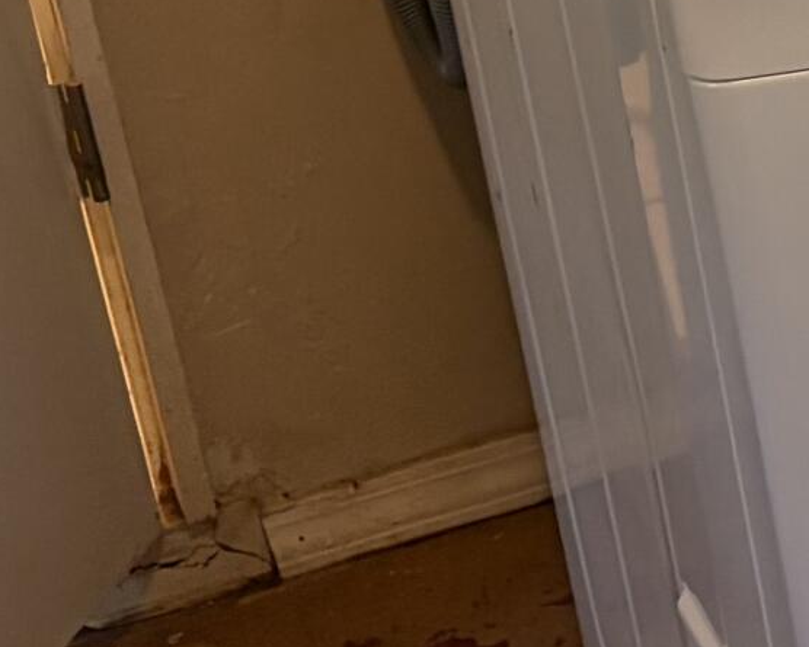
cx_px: 1897
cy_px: -83
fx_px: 3281
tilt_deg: -24.0
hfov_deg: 11.7
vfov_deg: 11.1
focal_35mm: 137
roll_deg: -0.6
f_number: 1.6
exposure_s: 1/60
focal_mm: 5.96
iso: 160
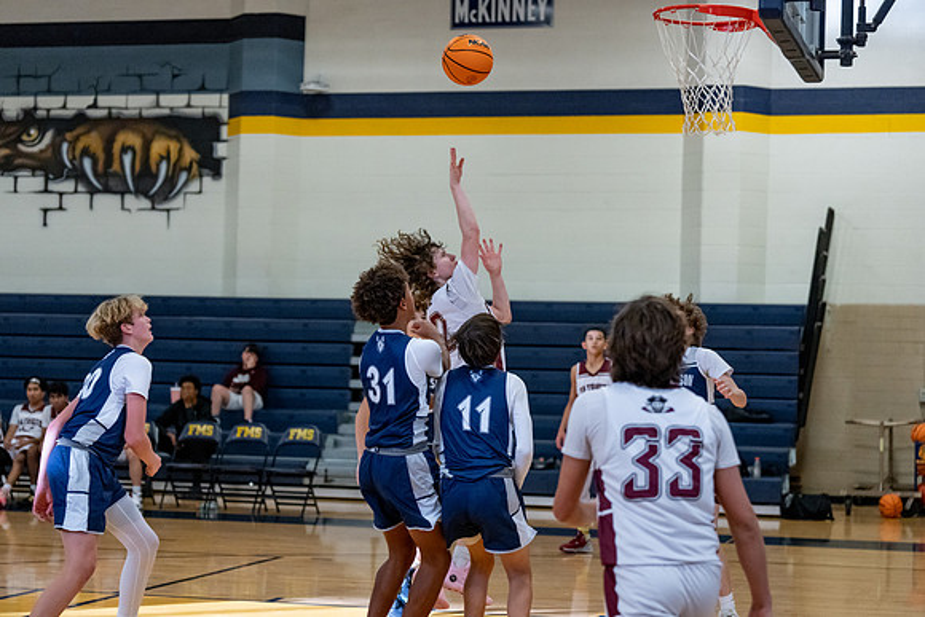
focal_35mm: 80
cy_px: 326
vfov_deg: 17.1
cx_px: 431
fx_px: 2052
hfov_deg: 25.4
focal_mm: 70
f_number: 2.8
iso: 5000
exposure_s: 1/1000
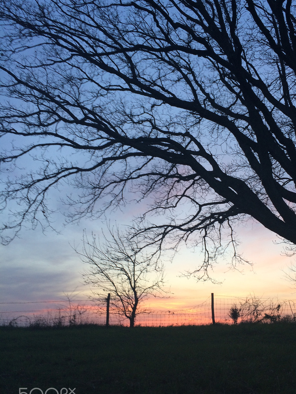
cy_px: 190
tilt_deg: +18.9
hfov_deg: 39.4
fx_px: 410
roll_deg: +0.5
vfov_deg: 51.3
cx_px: 183
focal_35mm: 36
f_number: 2.2
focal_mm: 4.15
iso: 40
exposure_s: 1/60
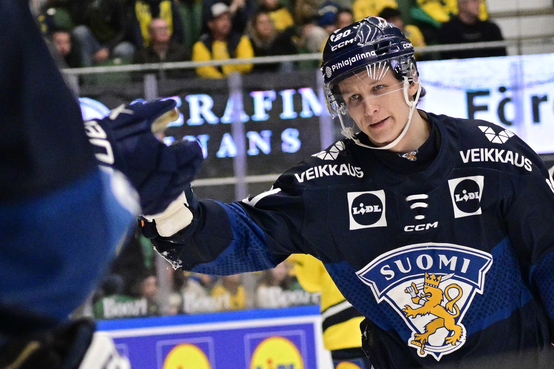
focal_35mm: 100
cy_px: 184
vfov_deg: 13.7
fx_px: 1539
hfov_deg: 20.4
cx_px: 277
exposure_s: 1/1000
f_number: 4.5
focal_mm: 100
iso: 4000
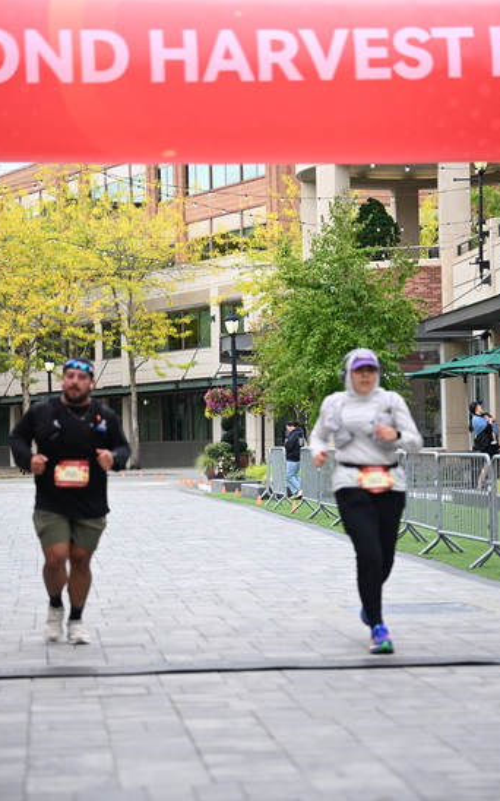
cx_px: 252
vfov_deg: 23.6
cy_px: 400
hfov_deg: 14.8
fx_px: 1921
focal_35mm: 88
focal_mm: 86
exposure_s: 1/1600
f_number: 2.8
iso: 640
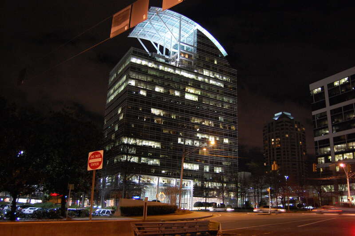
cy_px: 118
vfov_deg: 43.5
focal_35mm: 30
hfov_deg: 62.0
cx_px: 178
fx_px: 296
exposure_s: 1/8
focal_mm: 20
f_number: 3.8
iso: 1250
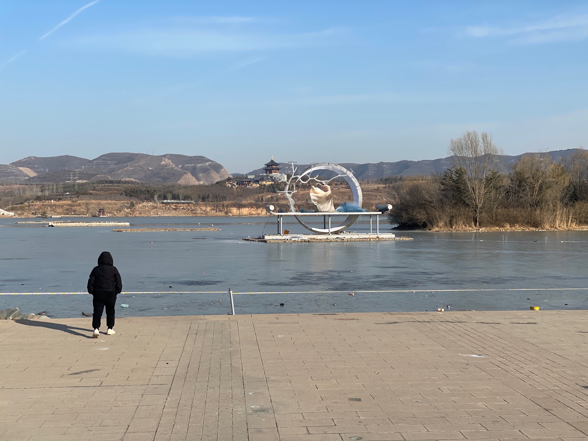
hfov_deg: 36.8
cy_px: 220
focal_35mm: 52
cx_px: 294
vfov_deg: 28.0
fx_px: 883
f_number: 2
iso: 25
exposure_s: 1/1776
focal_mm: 6
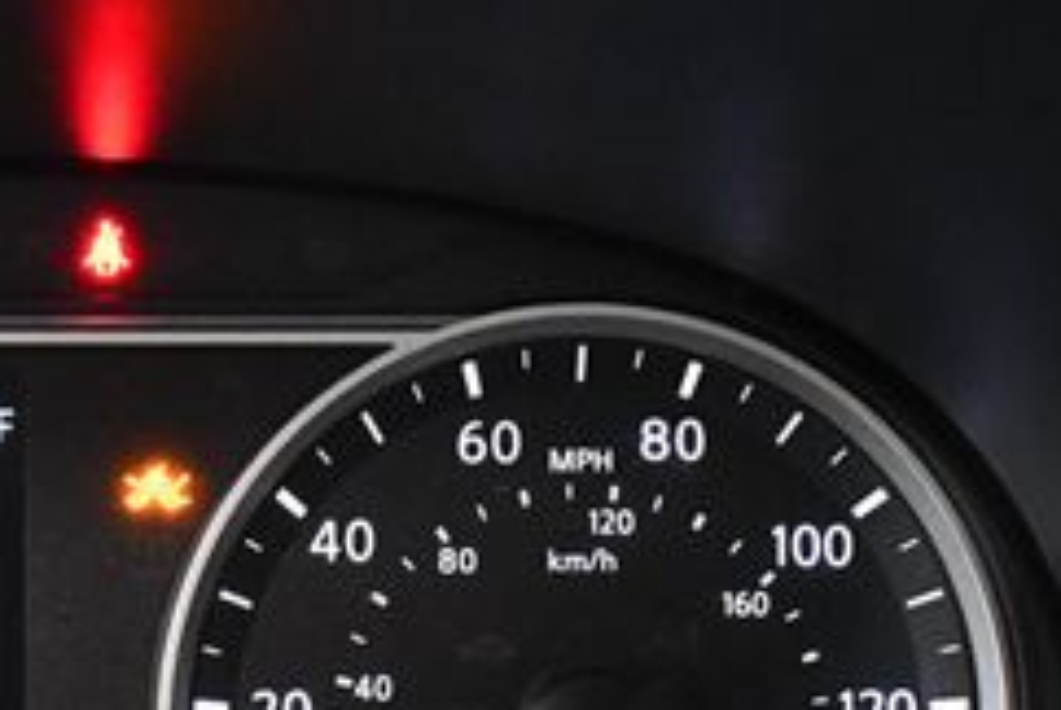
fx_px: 3275
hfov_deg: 17.8
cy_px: 688
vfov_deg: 12.3
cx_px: -110
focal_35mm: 111
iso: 4500
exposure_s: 1/60
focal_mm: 21
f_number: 3.8
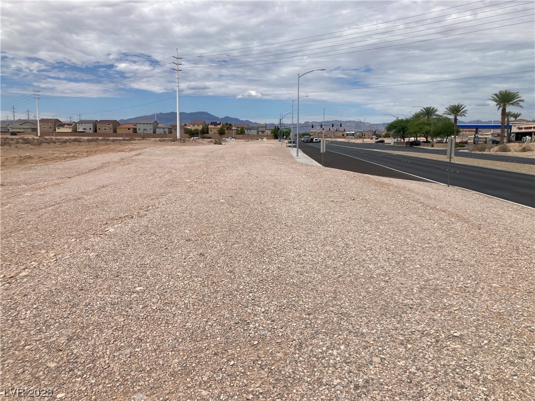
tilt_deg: -7.0
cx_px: 268
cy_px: 200
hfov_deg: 63.4
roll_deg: -0.6
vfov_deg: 49.7
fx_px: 433
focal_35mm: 28
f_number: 1.8
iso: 20
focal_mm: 3.99
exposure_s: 1/4425
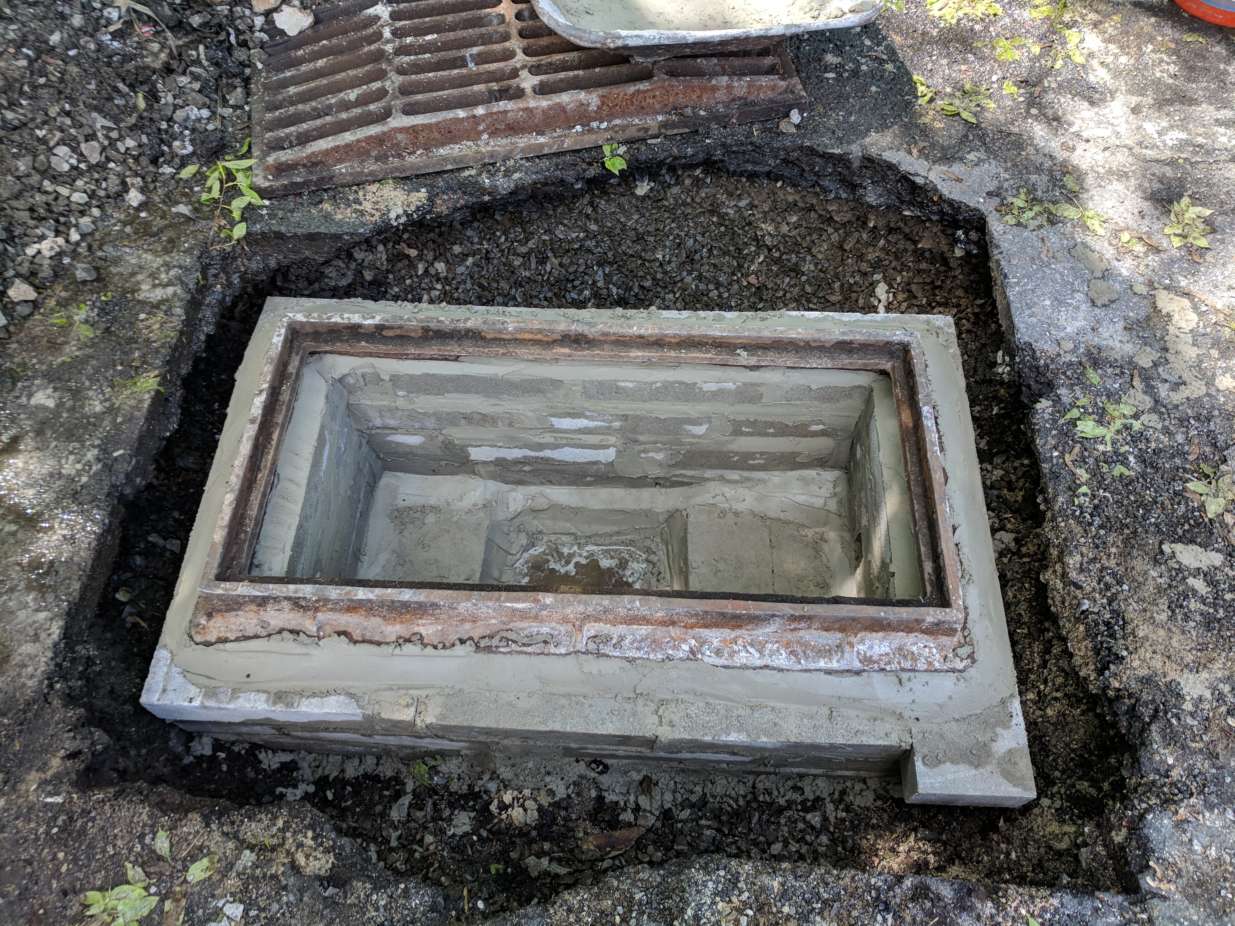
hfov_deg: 67.3
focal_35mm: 26
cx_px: 618
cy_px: 463
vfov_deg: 53.1
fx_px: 928
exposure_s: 1/190
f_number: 2
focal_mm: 4.67
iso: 50
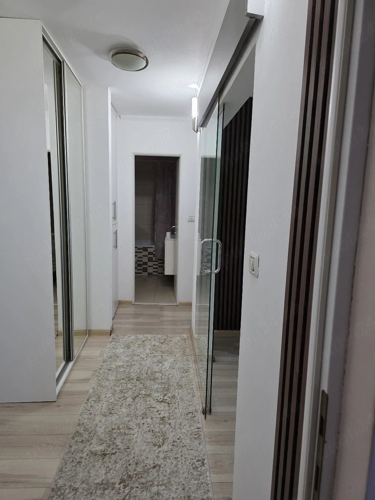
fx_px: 332
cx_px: 188
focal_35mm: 23
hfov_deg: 58.9
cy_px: 250
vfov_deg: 73.9
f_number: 1.7
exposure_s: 1/101
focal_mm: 6.3
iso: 640
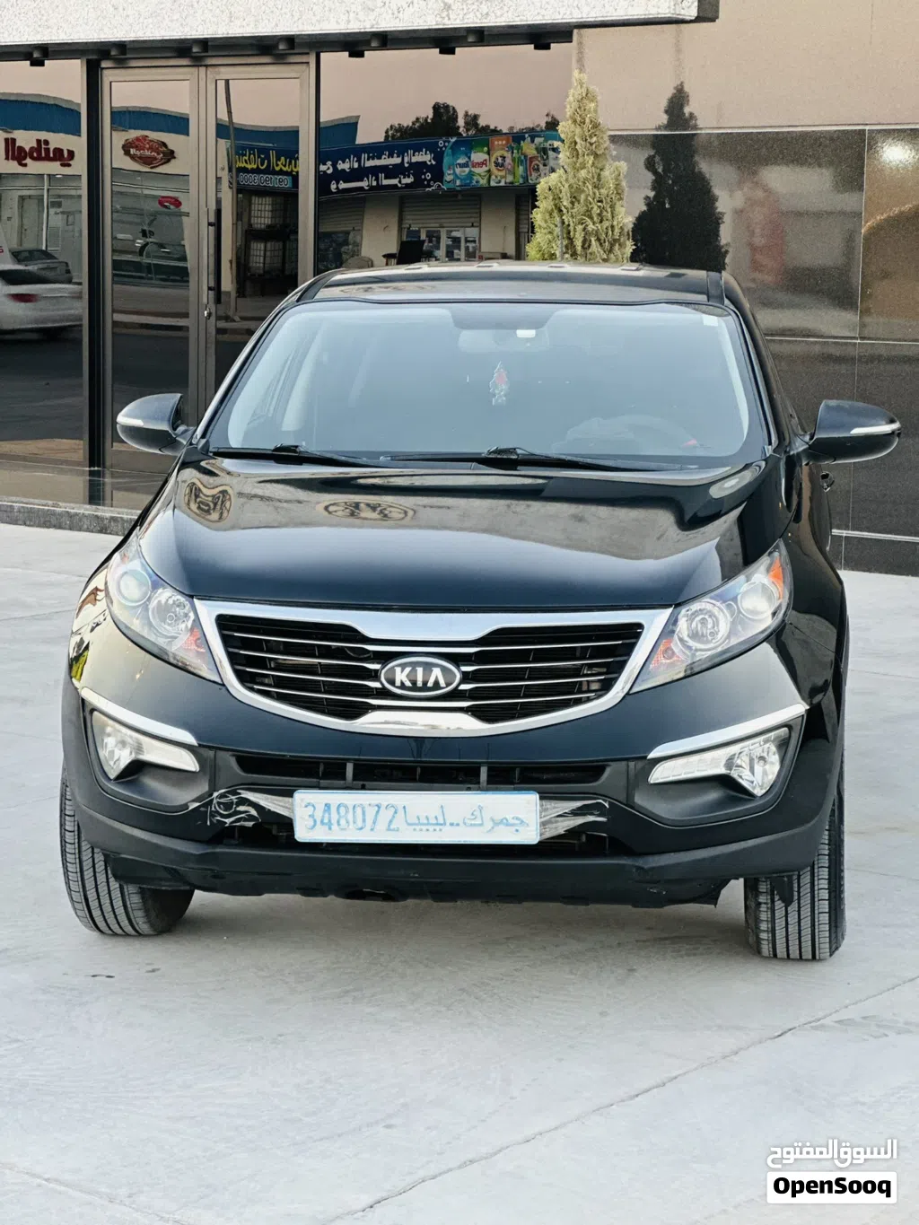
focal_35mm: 77
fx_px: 2725
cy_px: 612
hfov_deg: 19.1
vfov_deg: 25.3
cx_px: 460
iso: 160
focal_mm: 9
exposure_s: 1/40
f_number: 2.8
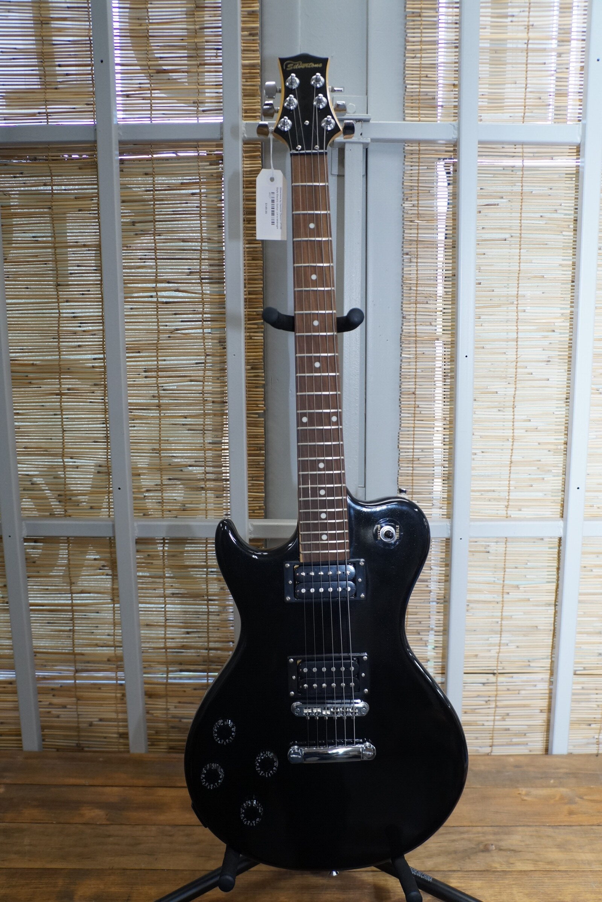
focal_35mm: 30
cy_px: 451
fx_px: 752
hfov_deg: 43.6
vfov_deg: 61.9
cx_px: 301
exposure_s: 1/160
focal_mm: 20
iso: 640
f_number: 4
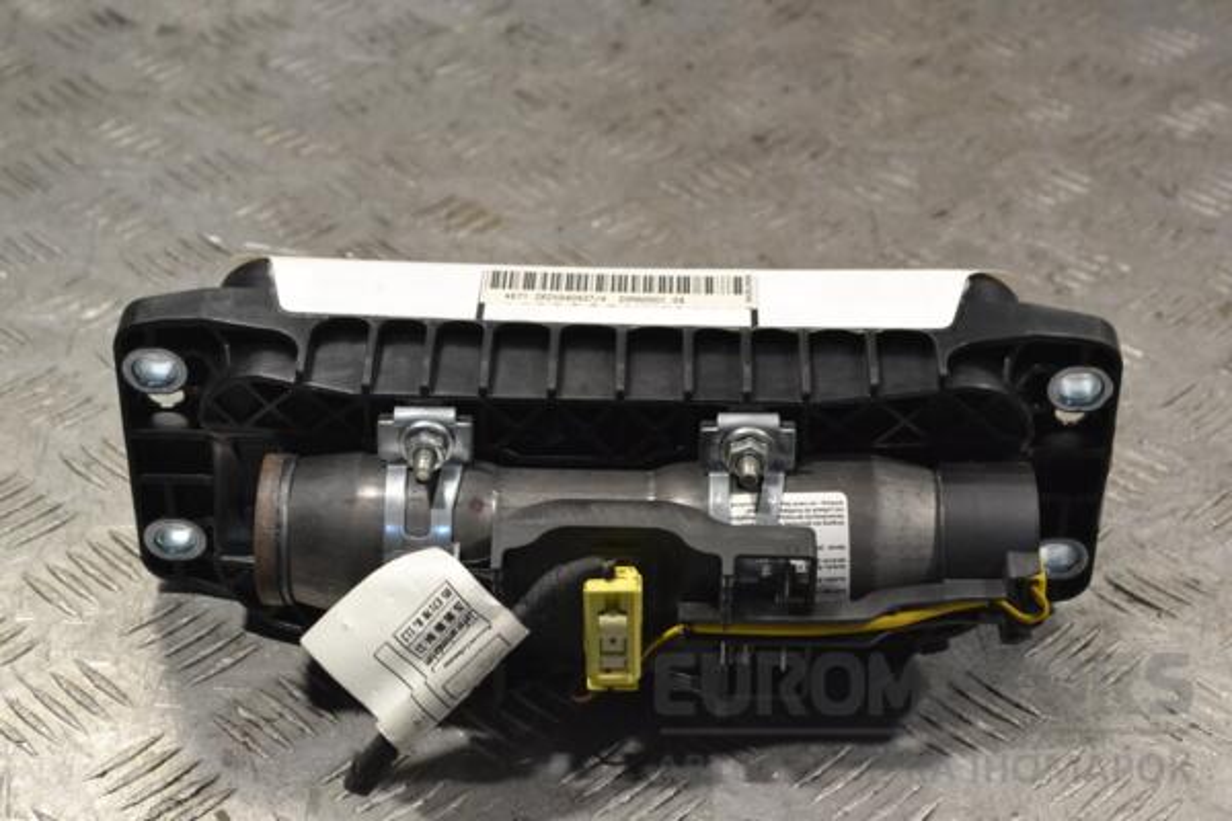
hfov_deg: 28.1
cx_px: 616
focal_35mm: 72
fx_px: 2464
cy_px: 410
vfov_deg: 18.9
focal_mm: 48
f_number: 9
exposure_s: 1/320
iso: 3200
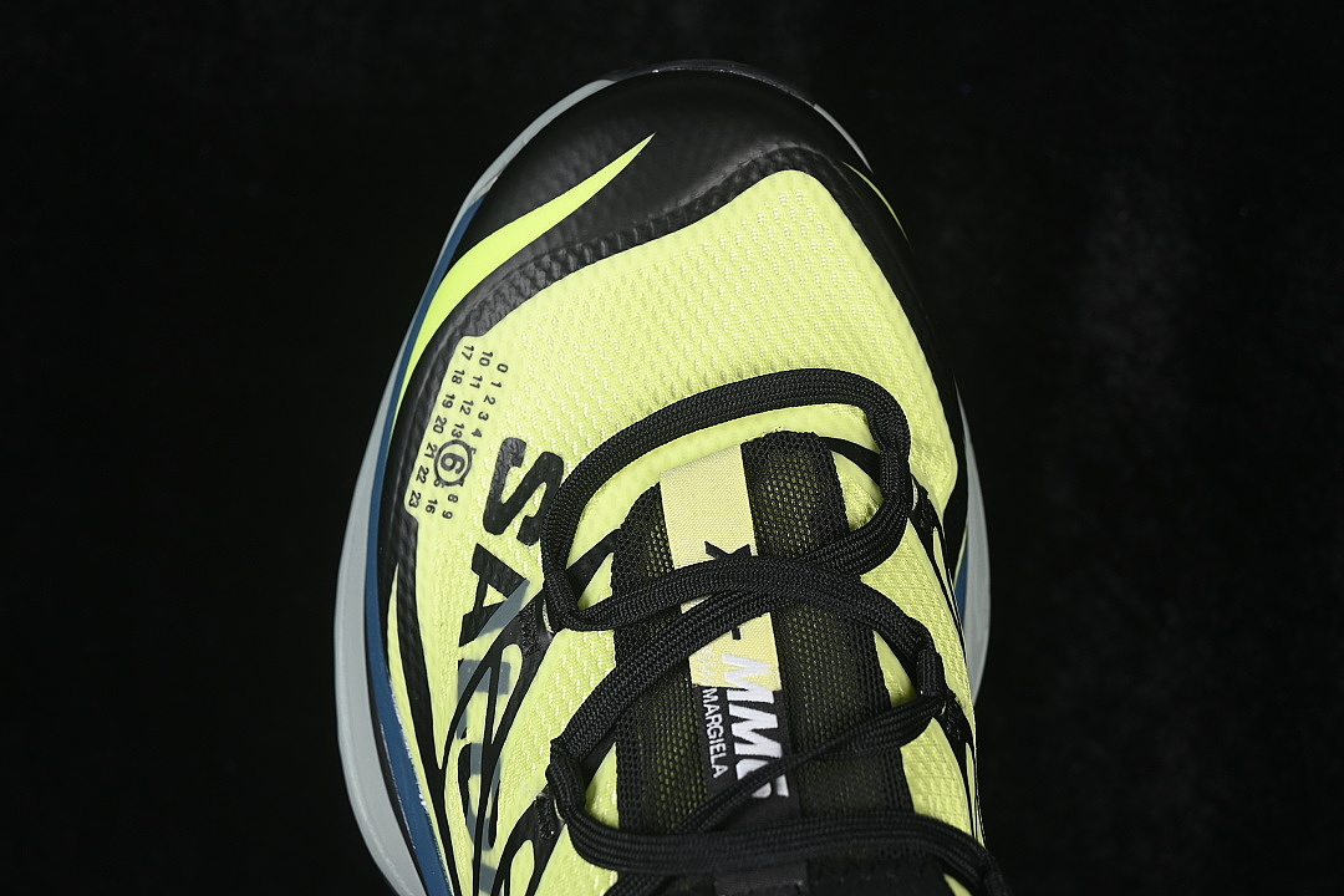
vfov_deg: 18.2
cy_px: 448
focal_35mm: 75
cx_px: 672
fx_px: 2800
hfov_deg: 27.0
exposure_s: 1/80
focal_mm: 50
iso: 160
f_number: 7.1
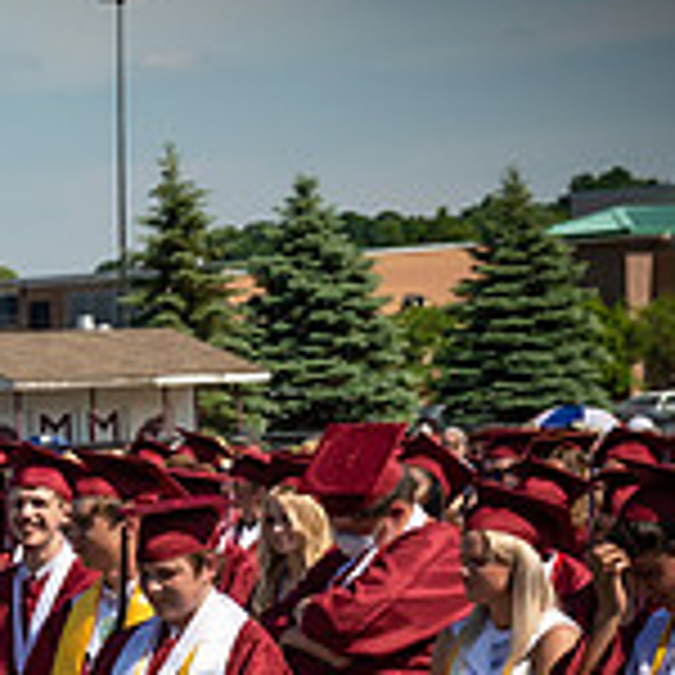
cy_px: 728
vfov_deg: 7.1
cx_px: -464
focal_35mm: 246
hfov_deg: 7.0
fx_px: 5427
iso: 200
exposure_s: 1/1250
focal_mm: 50
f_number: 7.1
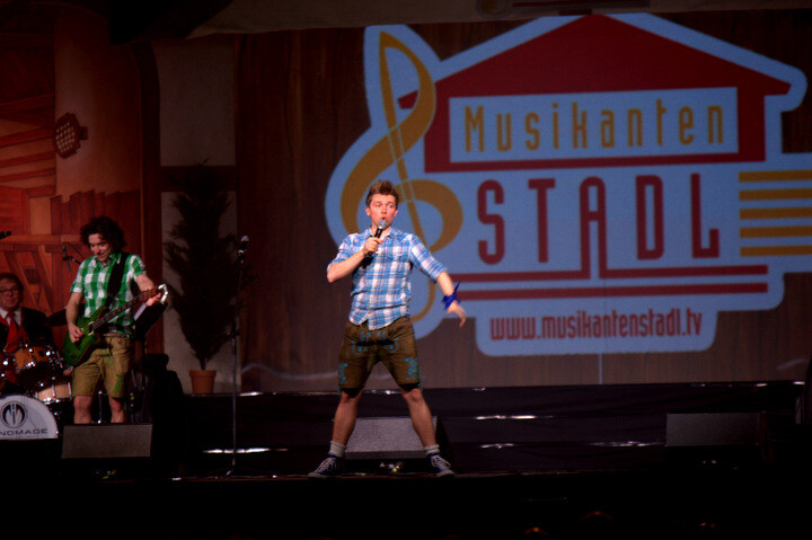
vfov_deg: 4.6
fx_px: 6762
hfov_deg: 6.9
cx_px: 406
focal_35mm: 300
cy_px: 270
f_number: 2.8
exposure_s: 1/60
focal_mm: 200
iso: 180
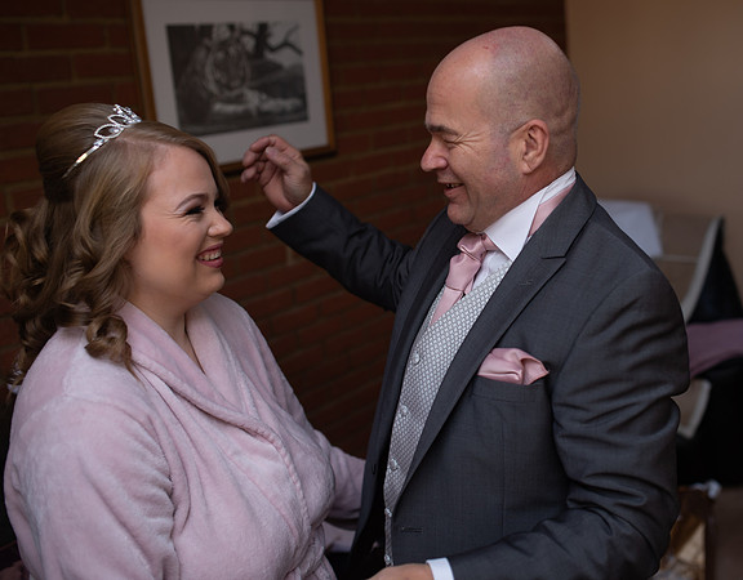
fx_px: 948
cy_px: 256
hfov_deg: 42.3
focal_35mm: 44
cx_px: 488
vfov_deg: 34.0
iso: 125
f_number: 2.5
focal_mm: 35
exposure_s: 1/125
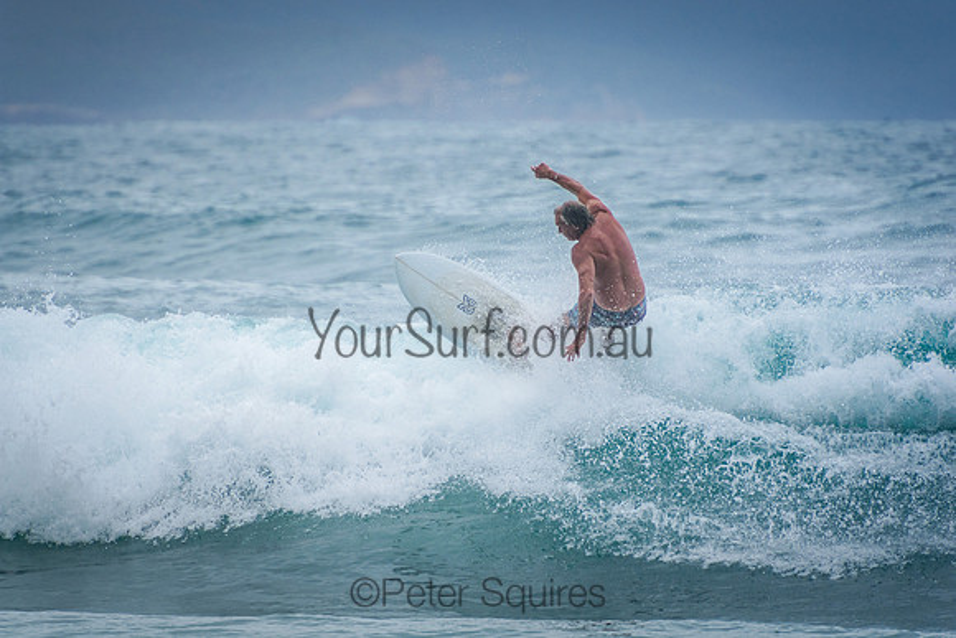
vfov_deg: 2.3
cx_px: 478
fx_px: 15936
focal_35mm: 600
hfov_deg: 3.4
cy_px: 319
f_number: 5.6
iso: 360
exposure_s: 1/2000
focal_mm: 400
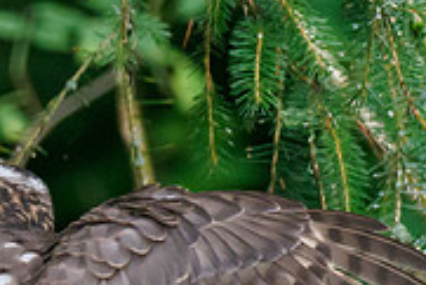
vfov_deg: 0.6
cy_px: 155
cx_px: -345
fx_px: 29263
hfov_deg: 0.8
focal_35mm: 2471
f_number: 4.5
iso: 4000
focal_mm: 300
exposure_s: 1/400
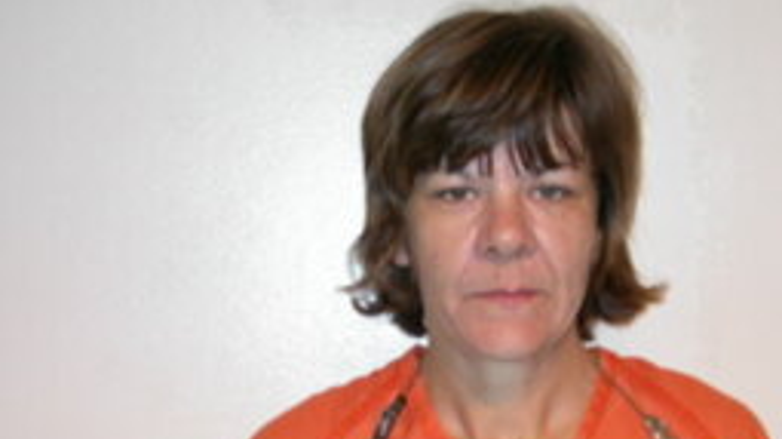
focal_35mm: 96
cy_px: 367
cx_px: 477
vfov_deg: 12.5
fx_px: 1989
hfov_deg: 22.2
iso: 100
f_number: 3.2
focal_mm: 13.5
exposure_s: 1/60.3
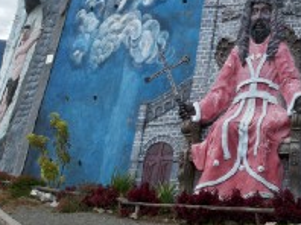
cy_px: 29
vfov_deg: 16.4
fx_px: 773
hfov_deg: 21.7
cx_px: 257
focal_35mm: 89
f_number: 3.5
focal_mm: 7.8
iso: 64
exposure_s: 1/640
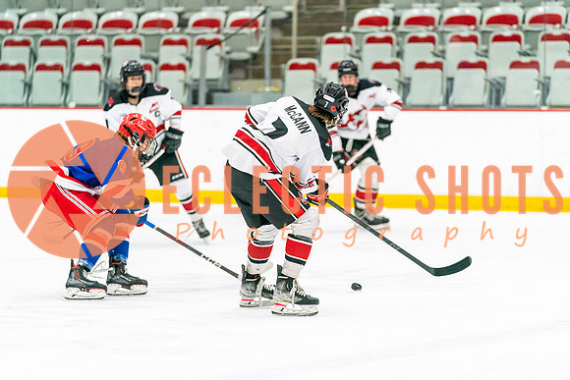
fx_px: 3150
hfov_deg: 10.3
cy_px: 211
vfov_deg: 6.9
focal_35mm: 199
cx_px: 285
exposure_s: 1/1250
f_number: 2.8
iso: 3200
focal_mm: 176
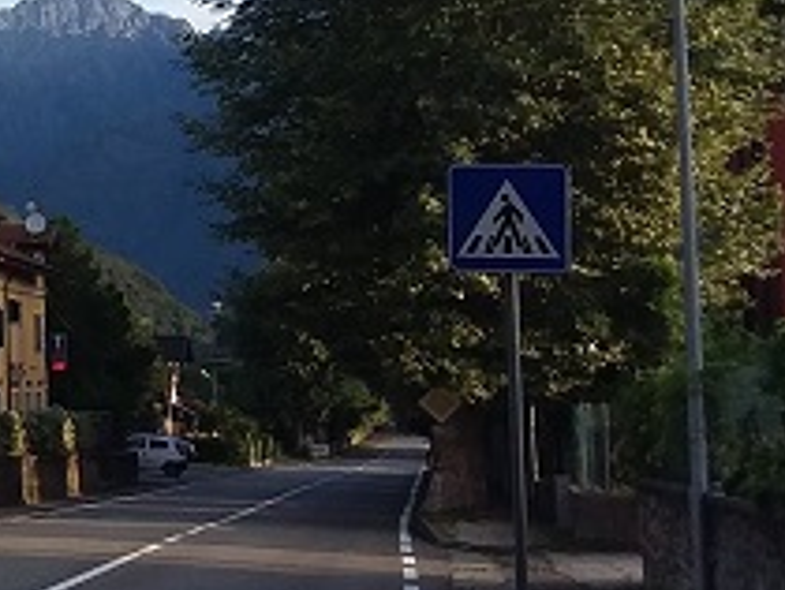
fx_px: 2043
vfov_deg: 16.2
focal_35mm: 90
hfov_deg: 18.4
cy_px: 50
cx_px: -501
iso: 40
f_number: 1.9
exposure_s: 1/587
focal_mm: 2.91
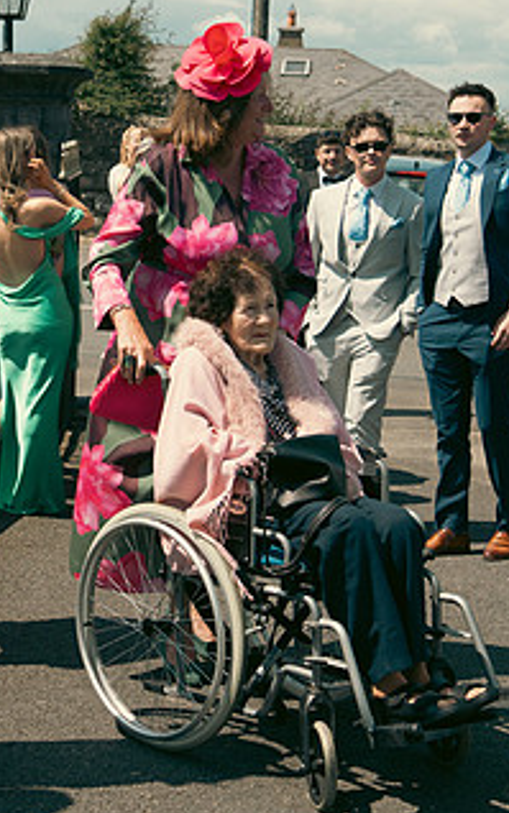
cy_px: 359
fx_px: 1486
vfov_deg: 30.6
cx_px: 115
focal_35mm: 67
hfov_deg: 19.3
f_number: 3.5
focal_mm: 24
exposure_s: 1/1600
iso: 160
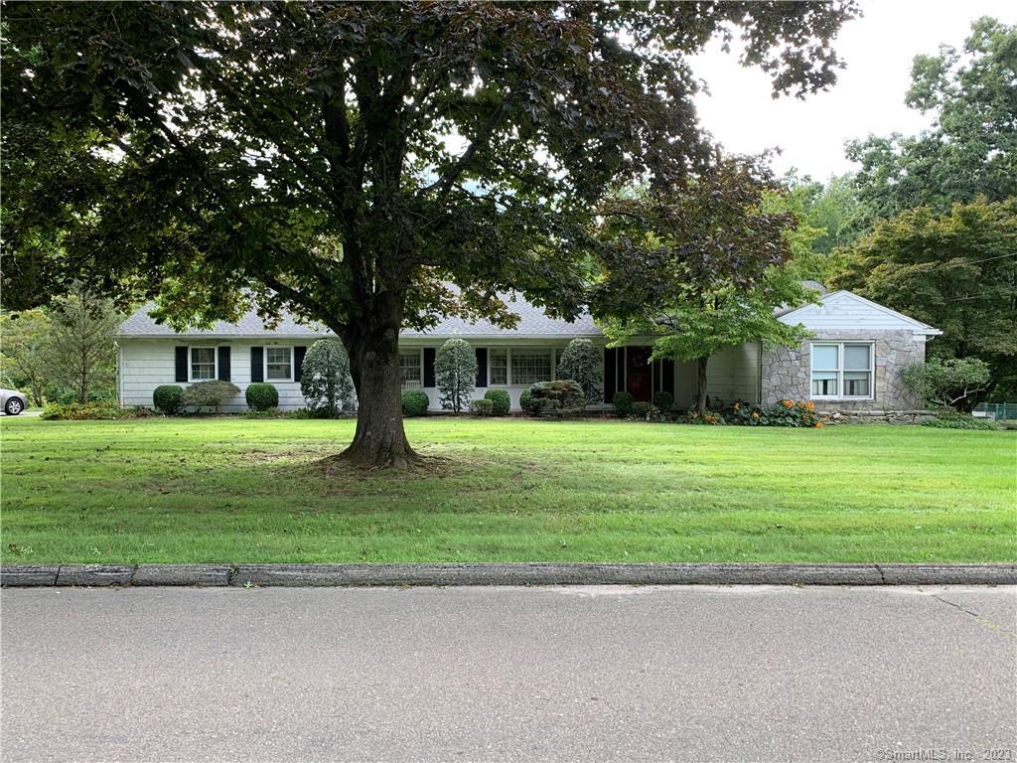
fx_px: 764
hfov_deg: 67.3
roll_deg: -0.4
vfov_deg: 53.1
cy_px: 382
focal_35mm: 26
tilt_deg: -1.0
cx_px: 508
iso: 32
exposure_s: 1/121
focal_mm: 4.25
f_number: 1.8
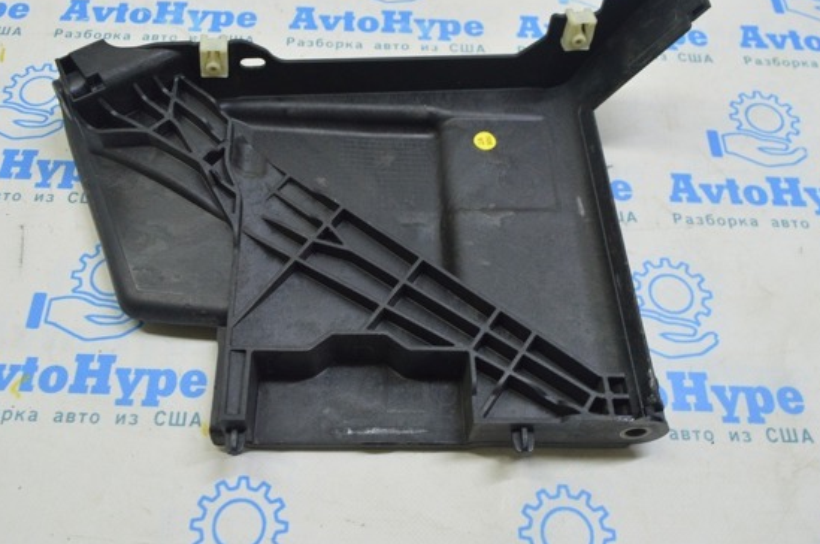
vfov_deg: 37.6
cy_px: 229
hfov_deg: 54.4
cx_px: 364
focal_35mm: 35
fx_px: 796
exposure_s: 1/20
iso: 400
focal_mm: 20
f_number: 5.6
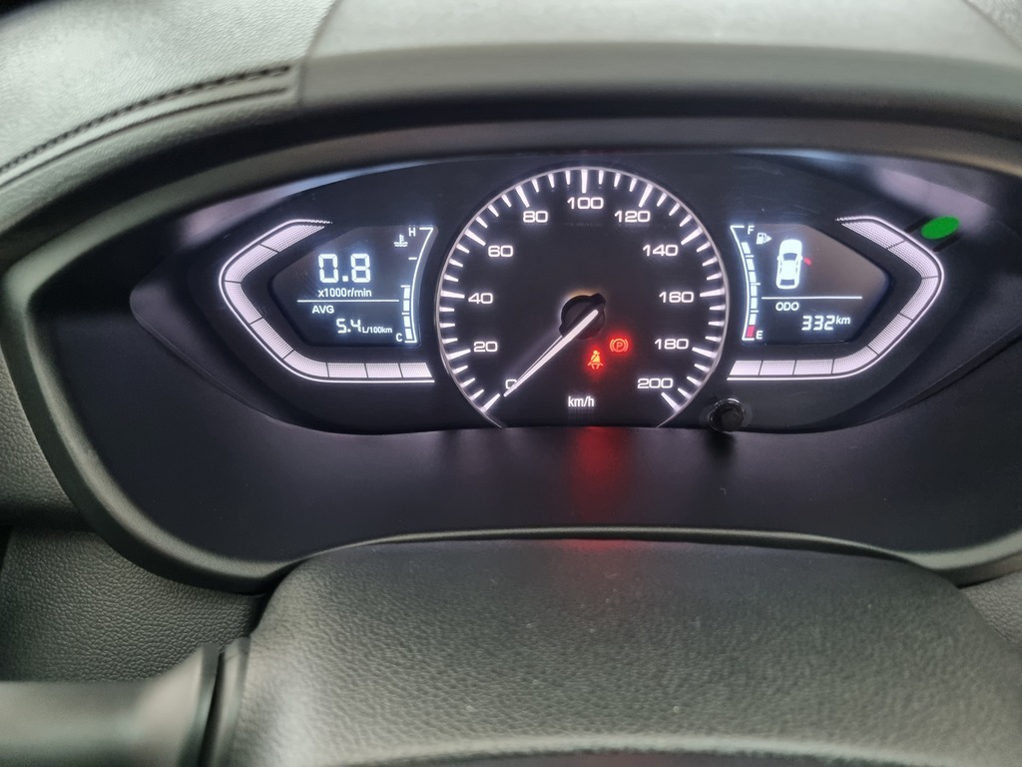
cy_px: 384
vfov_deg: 53.1
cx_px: 511
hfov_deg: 67.3
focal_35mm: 26
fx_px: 768
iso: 640
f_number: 1.8
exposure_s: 1/40
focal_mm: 5.4
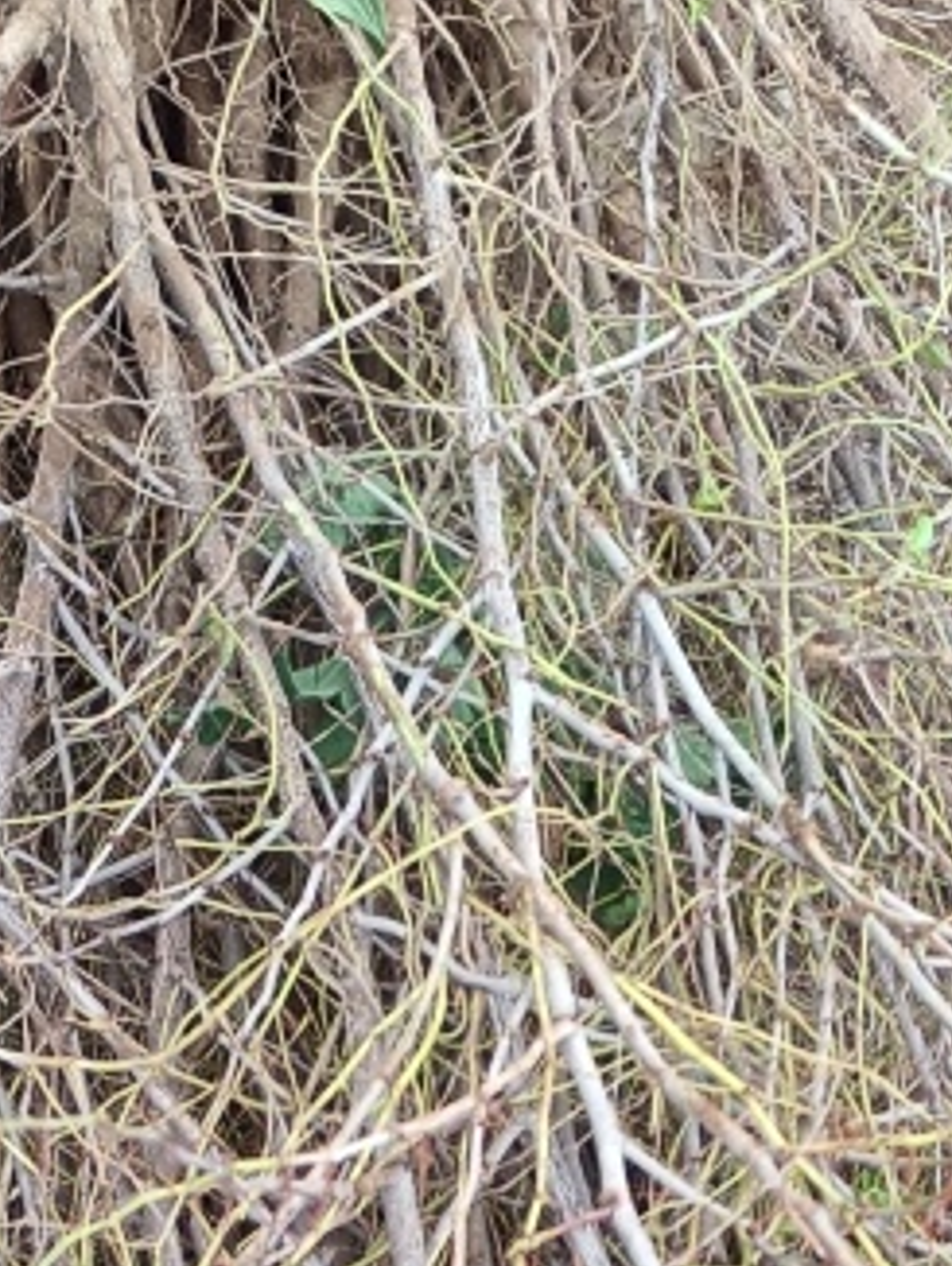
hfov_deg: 17.4
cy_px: 1509
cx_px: 377
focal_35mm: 85
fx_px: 3113
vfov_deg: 21.4
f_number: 1.8
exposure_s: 1/100
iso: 179
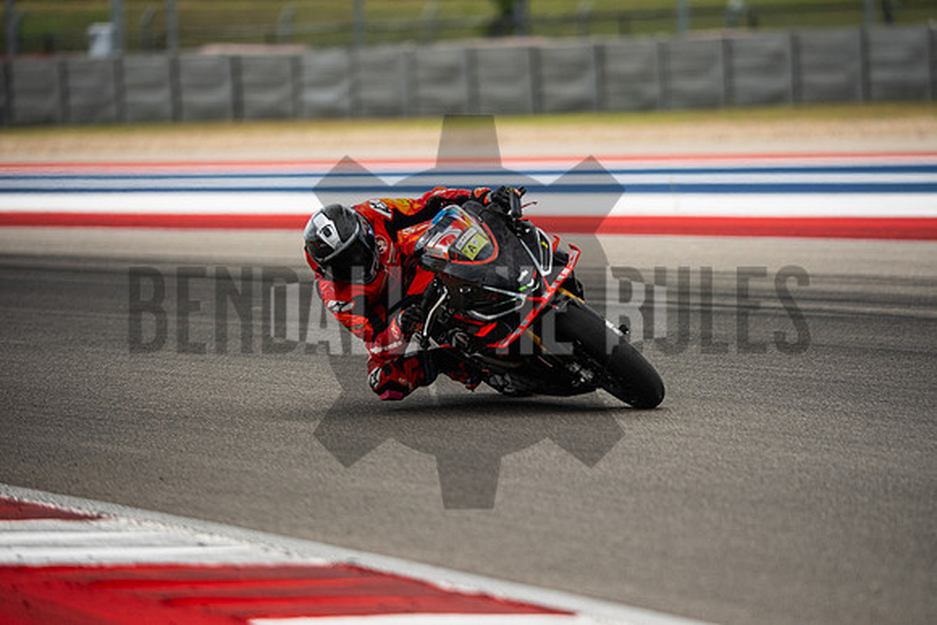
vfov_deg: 4.6
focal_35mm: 300
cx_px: 468
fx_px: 7810
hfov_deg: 6.9
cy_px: 312
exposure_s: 1/5000
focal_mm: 200
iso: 400
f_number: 2
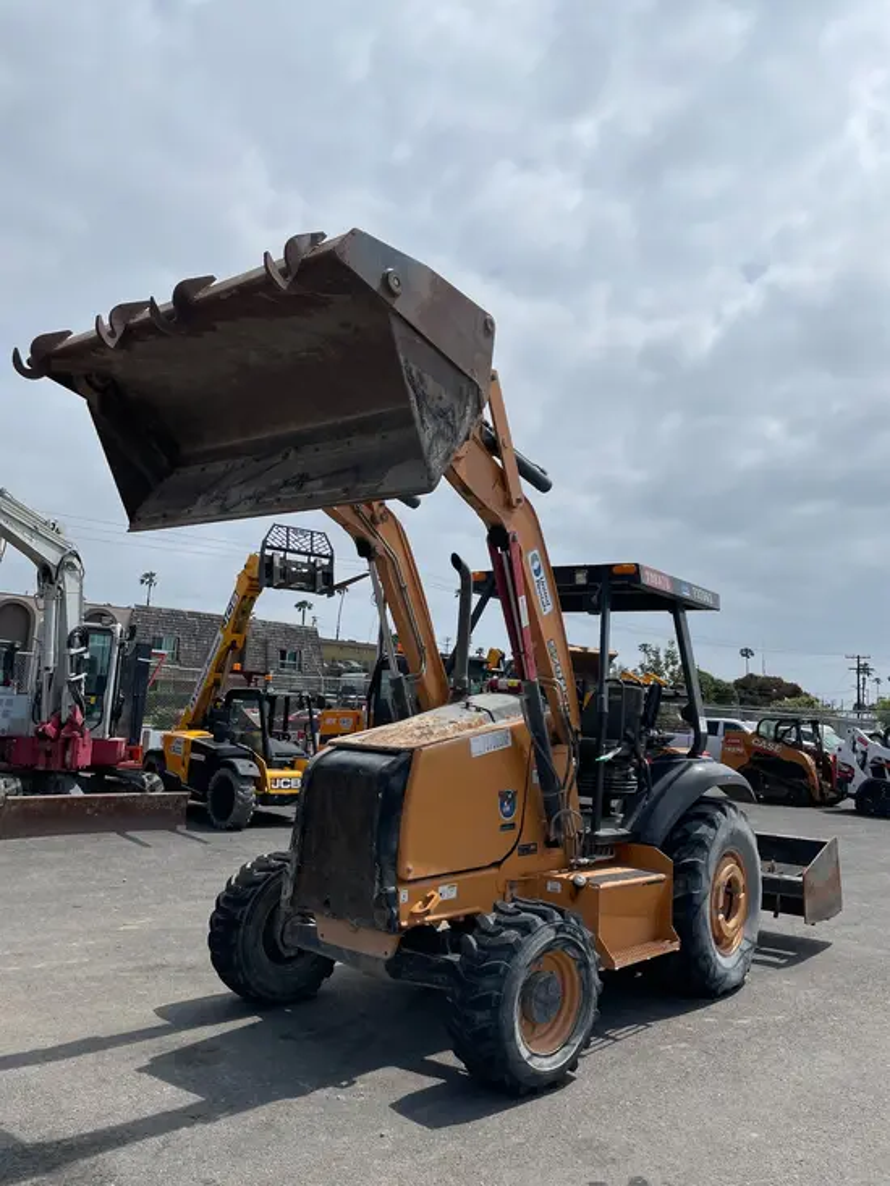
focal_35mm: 26
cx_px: 445
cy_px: 593
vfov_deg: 67.3
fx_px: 891
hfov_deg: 53.1
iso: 50
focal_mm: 4.2
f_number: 1.6
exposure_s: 1/10753
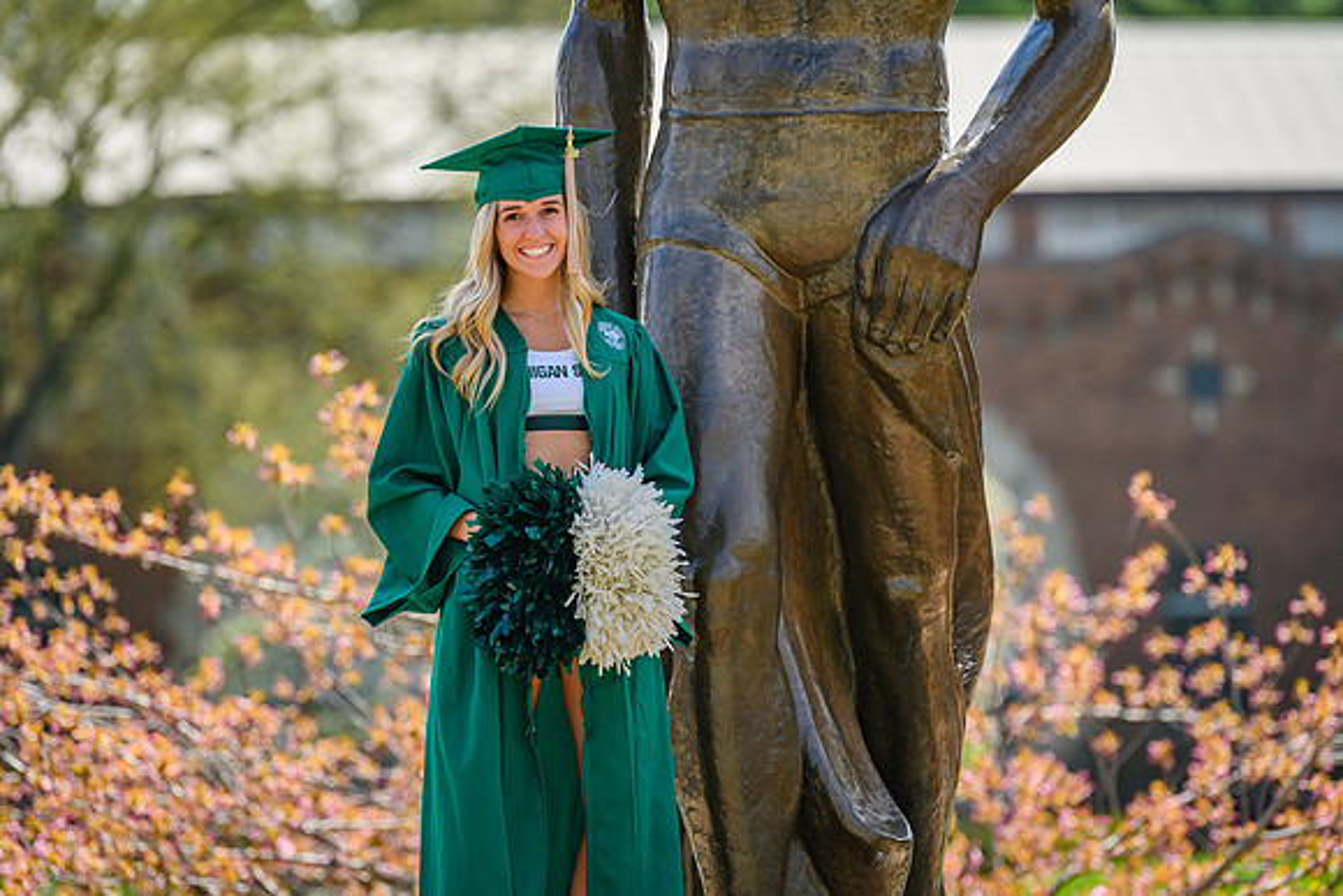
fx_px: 7868
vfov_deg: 6.5
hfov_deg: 9.8
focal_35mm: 211
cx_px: 672
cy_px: 424
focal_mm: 200
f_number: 4
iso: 400
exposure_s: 1/2500
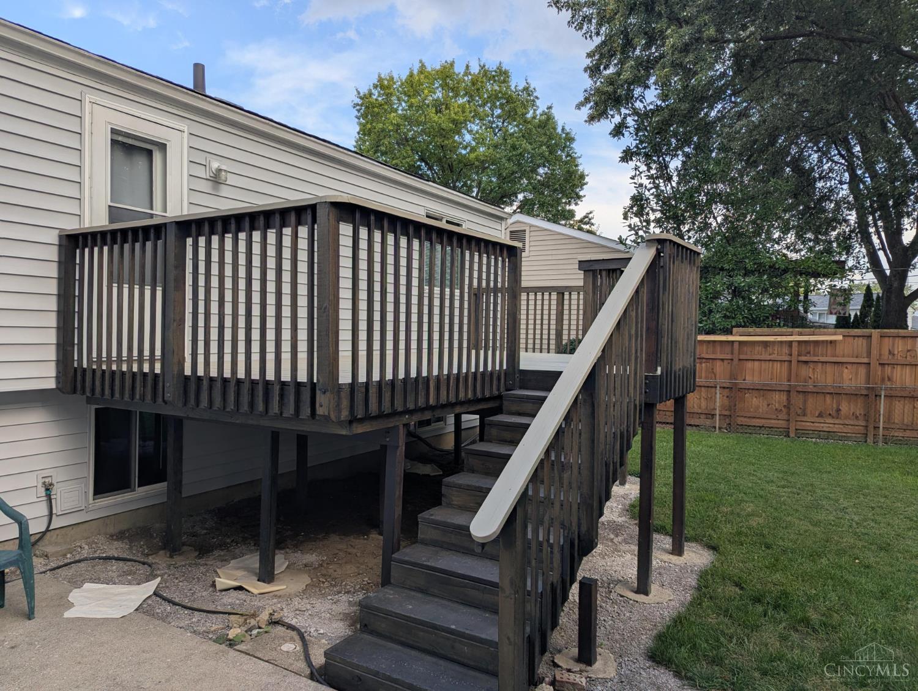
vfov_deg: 56.9
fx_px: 637
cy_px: 346
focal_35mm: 24
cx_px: 459
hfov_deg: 71.5
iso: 47
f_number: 1.85
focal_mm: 6.81
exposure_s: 1/651
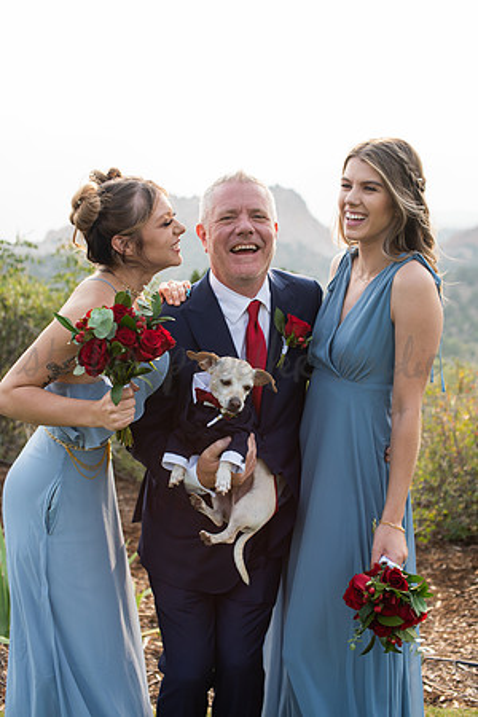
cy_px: 358
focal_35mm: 50
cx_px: 239
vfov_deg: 39.6
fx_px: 996
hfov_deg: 27.0
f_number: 4
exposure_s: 1/400
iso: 160
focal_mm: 50
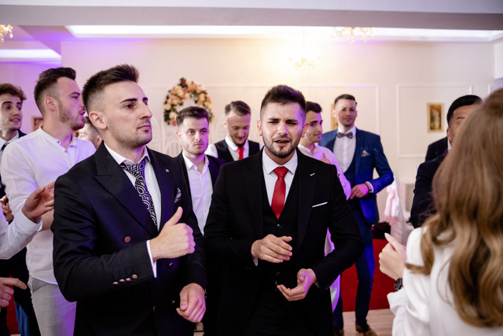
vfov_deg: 37.9
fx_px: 489
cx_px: 252
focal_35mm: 35
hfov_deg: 54.4
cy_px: 168
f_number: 2
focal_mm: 23
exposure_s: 1/200
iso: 1000
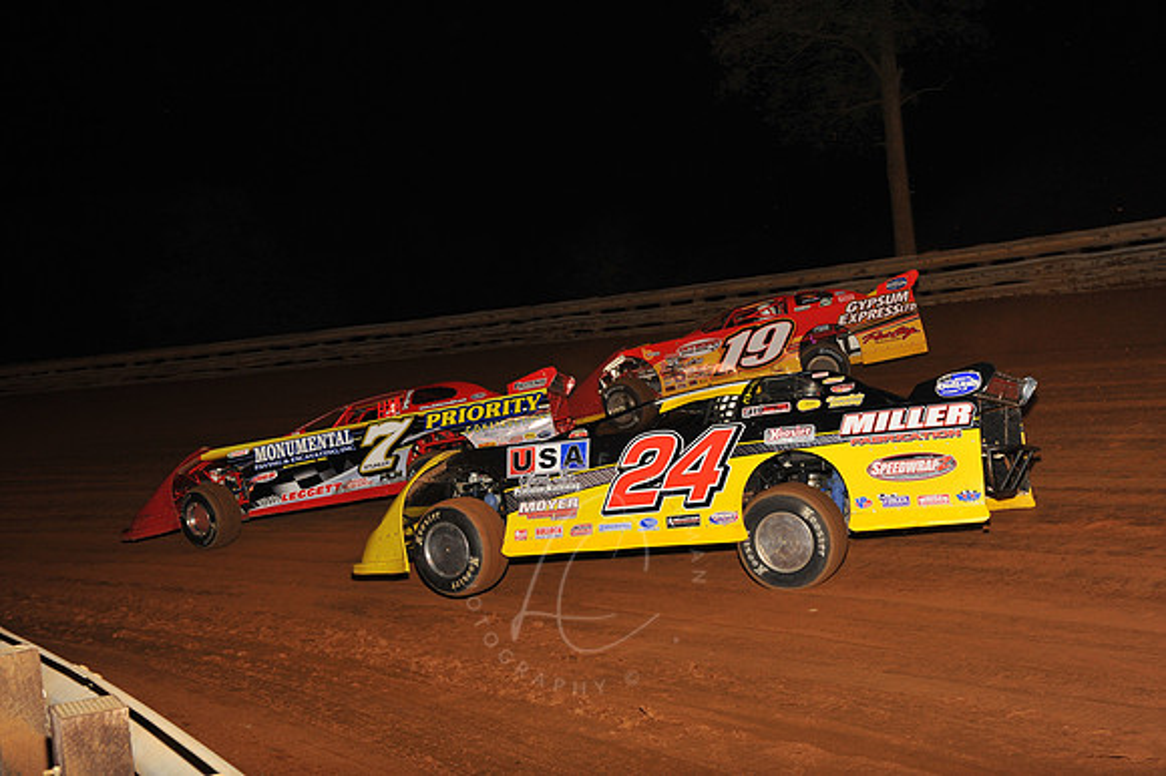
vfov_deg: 28.0
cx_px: 583
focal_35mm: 48
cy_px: 388
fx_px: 1554
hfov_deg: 41.1
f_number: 7.1
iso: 800
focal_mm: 48
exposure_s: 1/320
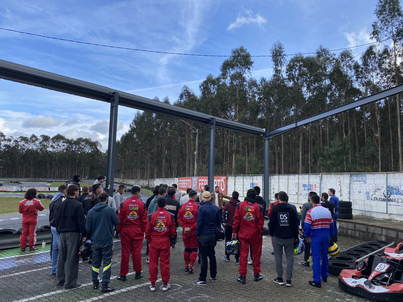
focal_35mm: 26
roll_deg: -0.7
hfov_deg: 67.3
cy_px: 151
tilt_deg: +5.5
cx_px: 202
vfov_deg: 53.1
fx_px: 303
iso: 32
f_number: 1.8
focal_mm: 4.25
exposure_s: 1/1447
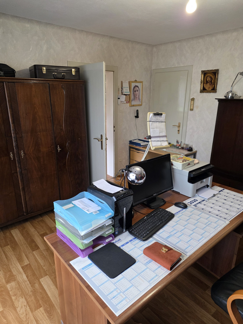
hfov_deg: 58.9
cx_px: 122
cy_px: 162
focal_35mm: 23
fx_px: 215
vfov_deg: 73.9
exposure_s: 1/100
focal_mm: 6.25
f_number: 1.7
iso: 250
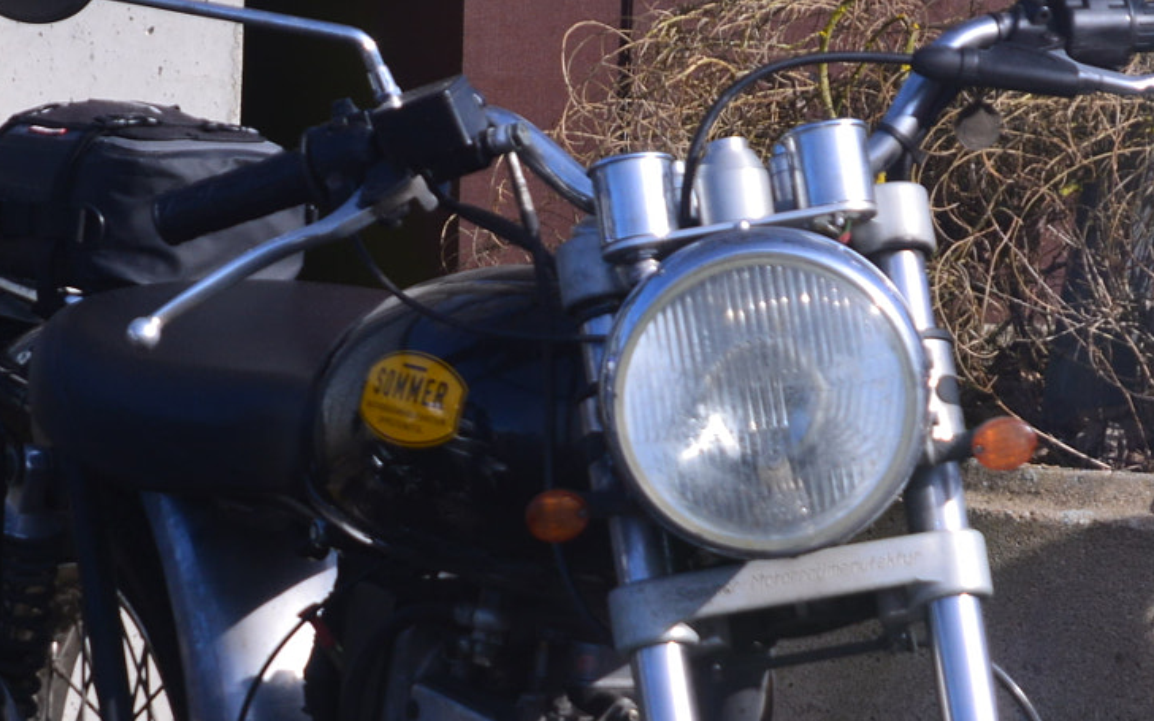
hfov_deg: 9.7
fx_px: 6762
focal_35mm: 215
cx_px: 384
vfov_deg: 6.1
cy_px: 752
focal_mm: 50
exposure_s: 1/250
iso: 180
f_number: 8
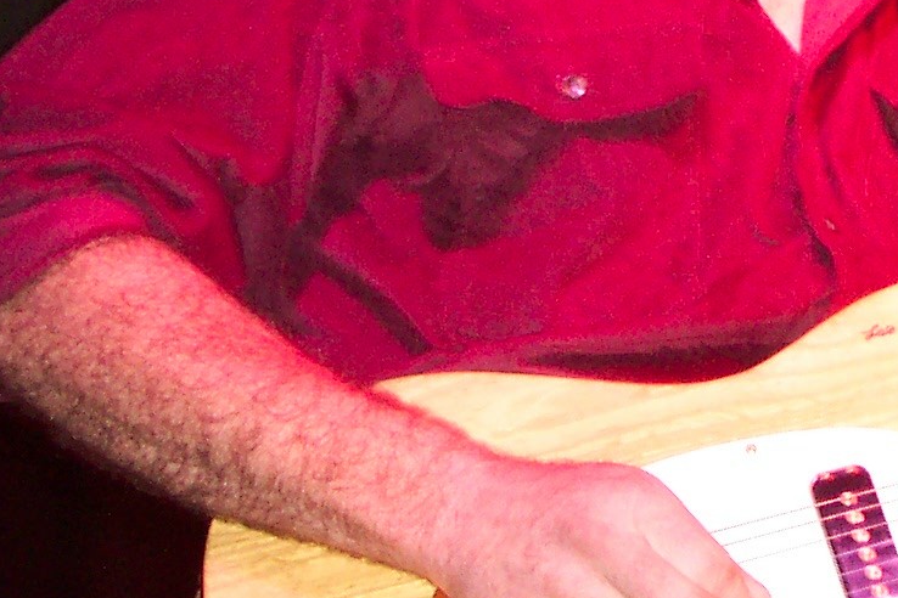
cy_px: 179
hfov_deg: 12.8
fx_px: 3891
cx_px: 1129
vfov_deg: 8.8
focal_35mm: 156
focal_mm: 9.8
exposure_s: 1/6
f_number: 3.1
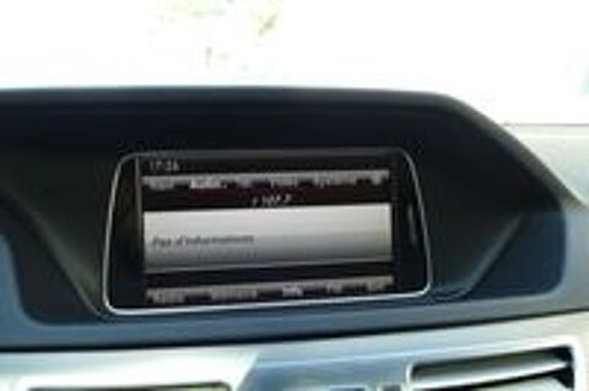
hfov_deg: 57.3
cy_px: 196
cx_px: 294
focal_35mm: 33
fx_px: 539
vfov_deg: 39.9
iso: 125
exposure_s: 1/80
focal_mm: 12.12
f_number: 3
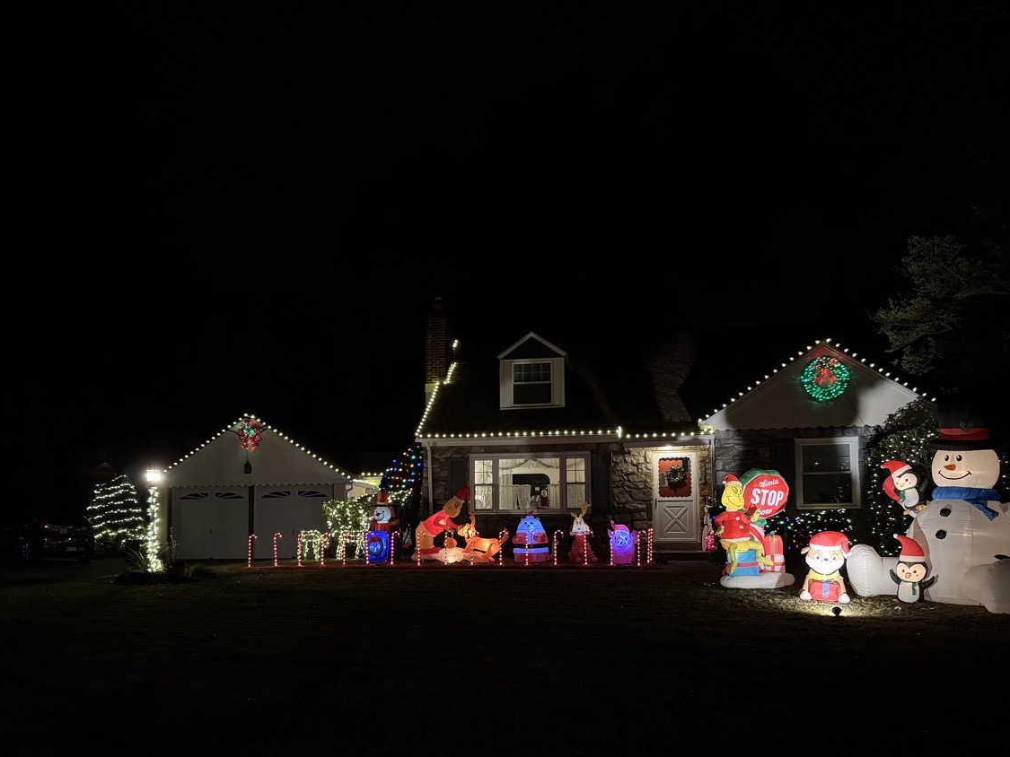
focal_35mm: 32
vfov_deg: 43.7
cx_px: 447
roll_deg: -0.3
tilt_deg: +2.9
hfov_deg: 56.7
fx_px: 934
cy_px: 483
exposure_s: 1/40
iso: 800
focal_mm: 6.76
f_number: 1.78
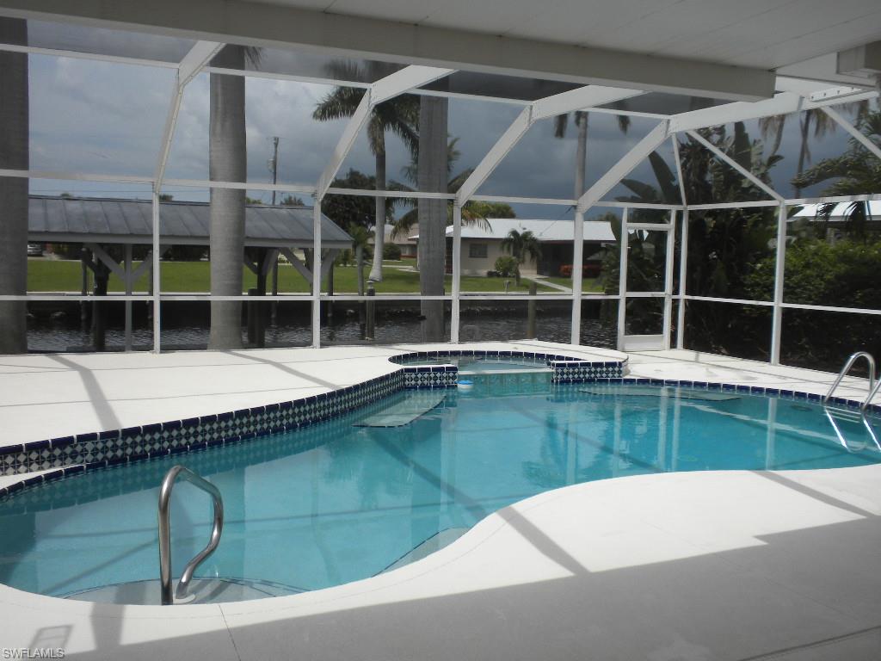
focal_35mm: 37
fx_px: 942
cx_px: 440
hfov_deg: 50.1
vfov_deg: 38.7
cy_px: 330
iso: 64
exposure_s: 1/141
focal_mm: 6.6
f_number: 10
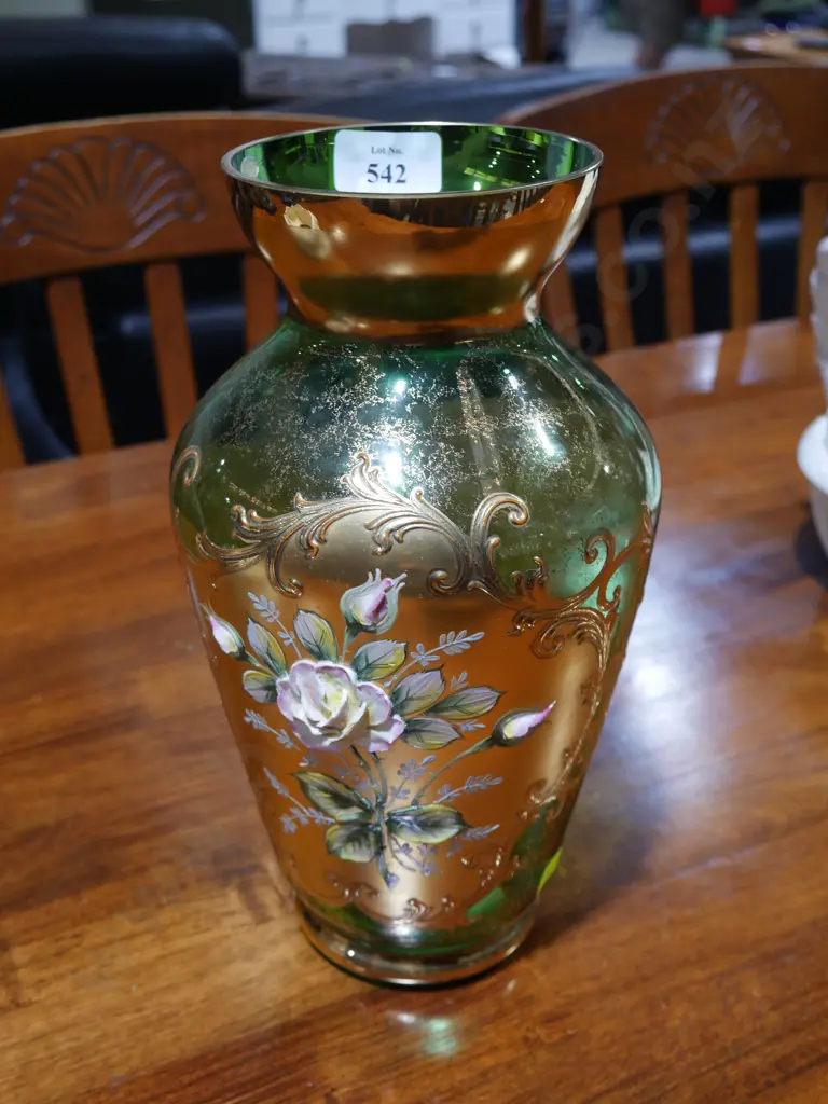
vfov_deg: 44.8
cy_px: 552
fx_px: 1339
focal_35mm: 42
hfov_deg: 34.3
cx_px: 414
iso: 500
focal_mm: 21
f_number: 4.6
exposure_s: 1/60
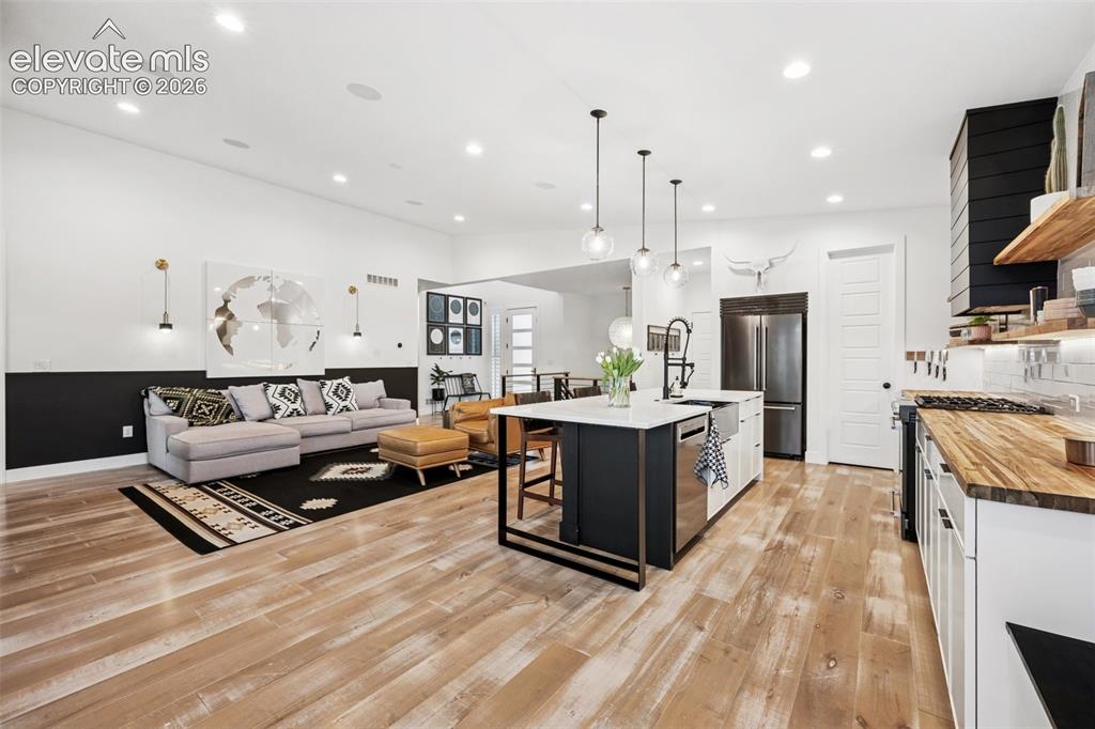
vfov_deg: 77.3
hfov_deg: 100.4
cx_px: 548
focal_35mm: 15
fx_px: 456
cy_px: 364
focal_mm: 15
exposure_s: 1.3
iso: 100
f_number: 11
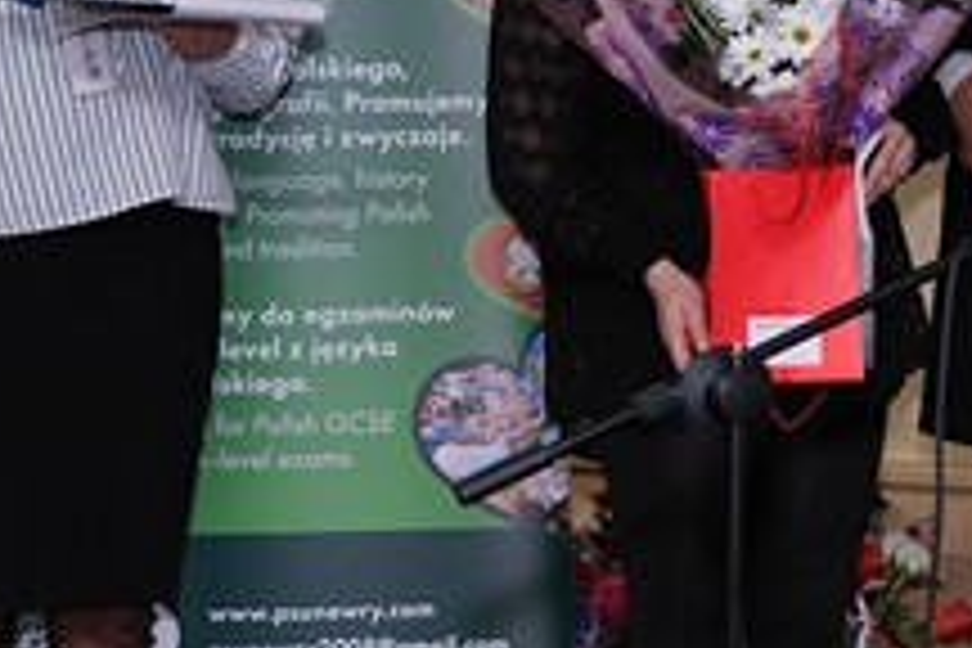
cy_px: 196
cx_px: 1287
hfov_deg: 12.5
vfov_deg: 8.6
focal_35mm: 159
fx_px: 4293
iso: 400
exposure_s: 1/125
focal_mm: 32.9
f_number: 3.6
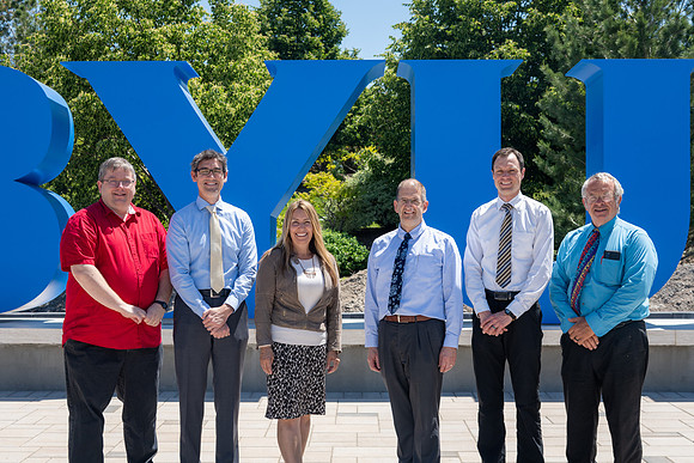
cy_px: 243
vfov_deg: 26.7
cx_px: 348
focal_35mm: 51
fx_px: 975
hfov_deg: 39.2
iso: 125
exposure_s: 1/400
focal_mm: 48
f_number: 5.6
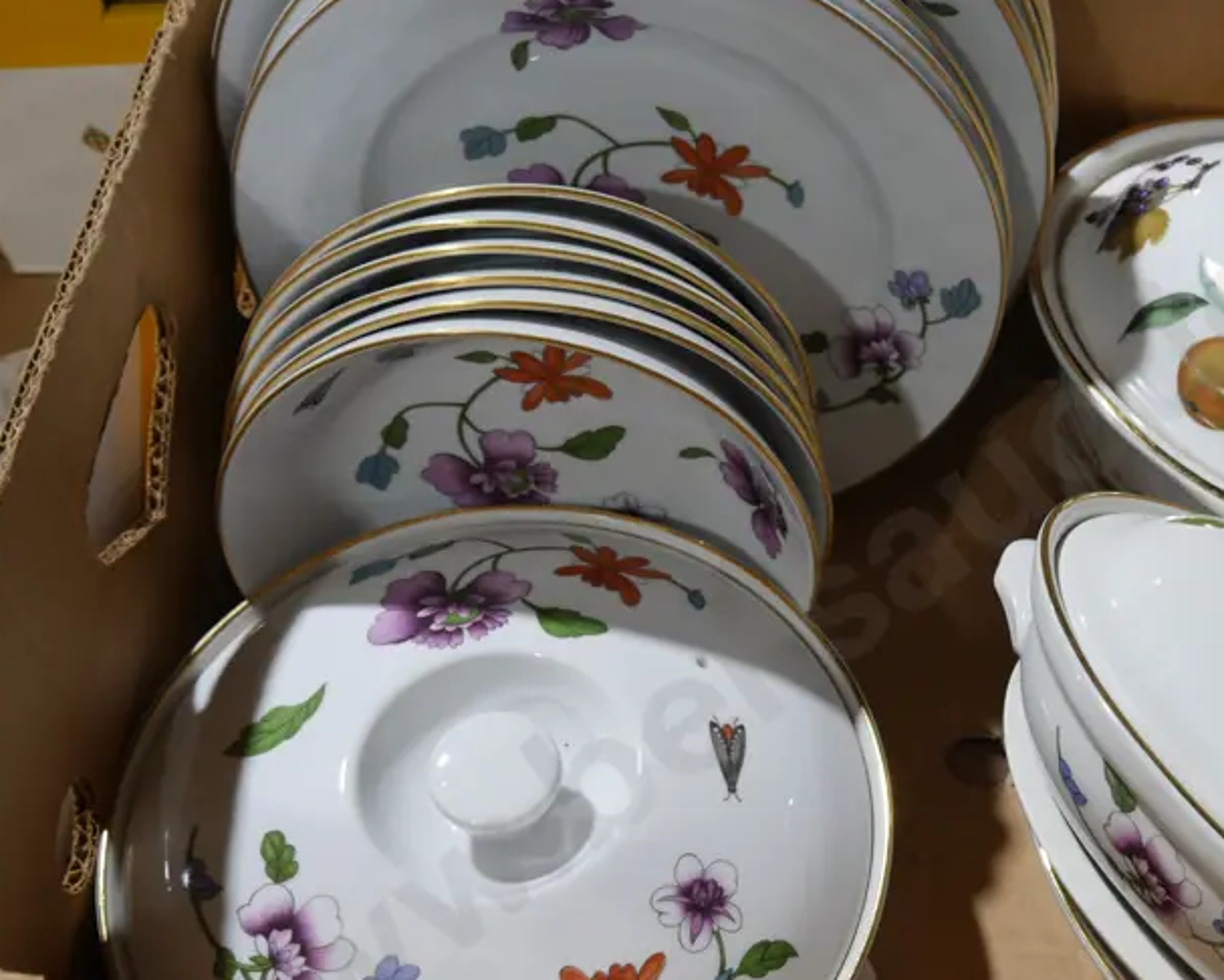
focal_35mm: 56
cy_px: 483
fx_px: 2029
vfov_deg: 27.1
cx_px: 1010
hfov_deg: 32.5
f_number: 4
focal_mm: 17
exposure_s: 1/60
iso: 200
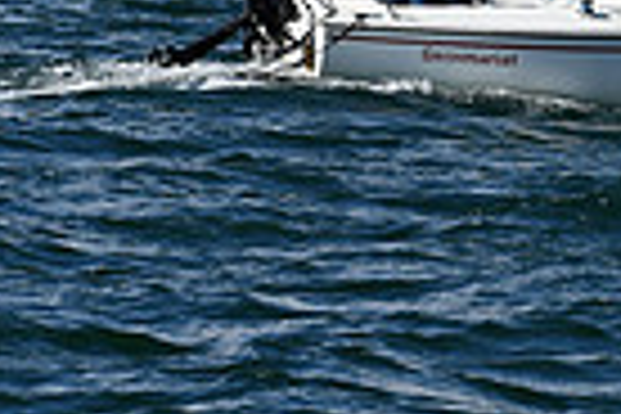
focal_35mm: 582
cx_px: 1116
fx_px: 10039
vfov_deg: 2.4
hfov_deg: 3.5
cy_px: -209
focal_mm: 92
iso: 100
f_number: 8
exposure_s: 1/500
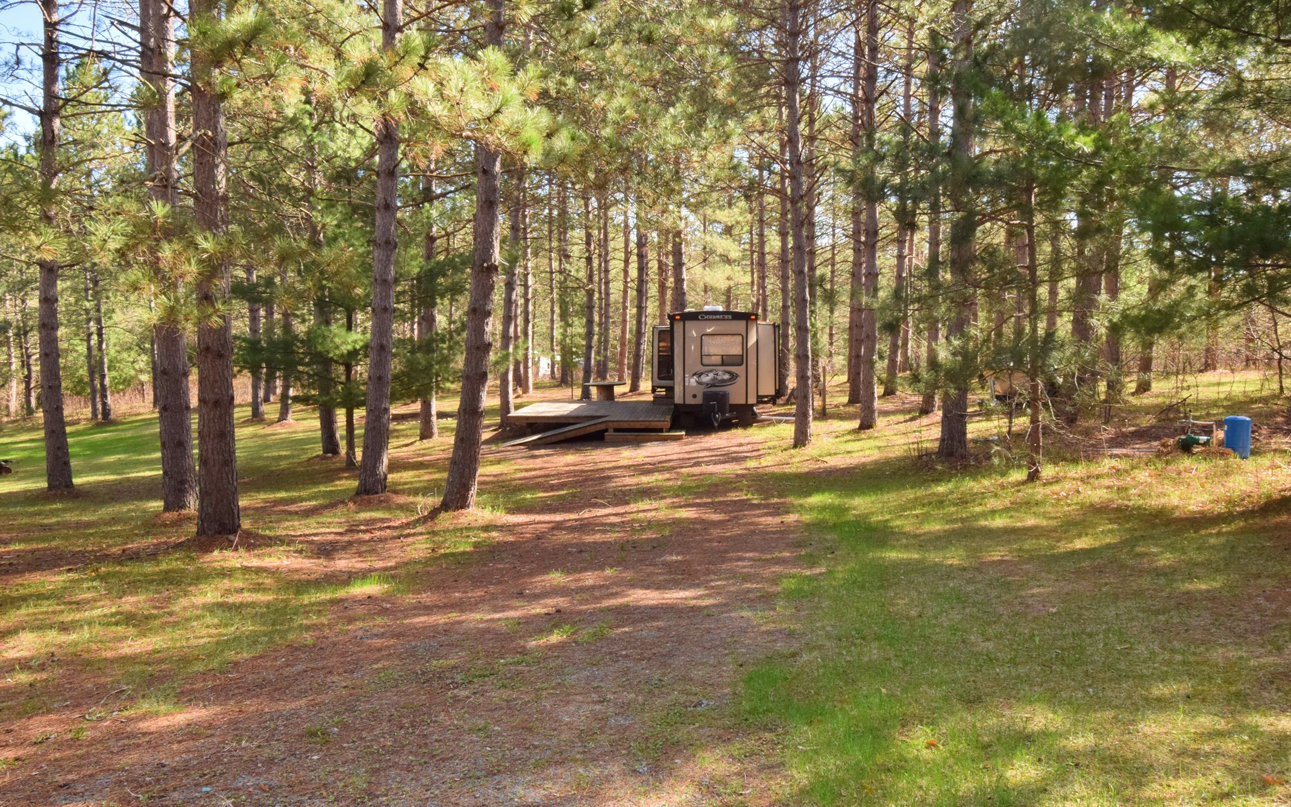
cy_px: 394
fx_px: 1091
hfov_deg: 61.2
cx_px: 638
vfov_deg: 40.6
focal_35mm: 31
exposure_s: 1/60
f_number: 16
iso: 320
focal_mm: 20
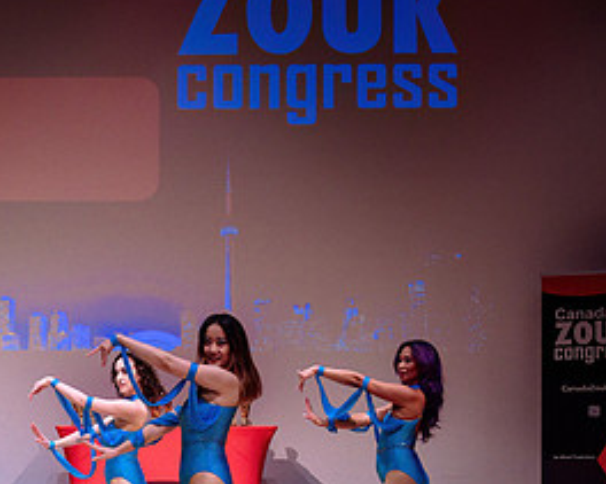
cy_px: 466
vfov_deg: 18.5
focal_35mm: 81
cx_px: 22
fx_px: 1452
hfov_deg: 22.8
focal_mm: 30
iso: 1600
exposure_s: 1/640
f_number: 2.8
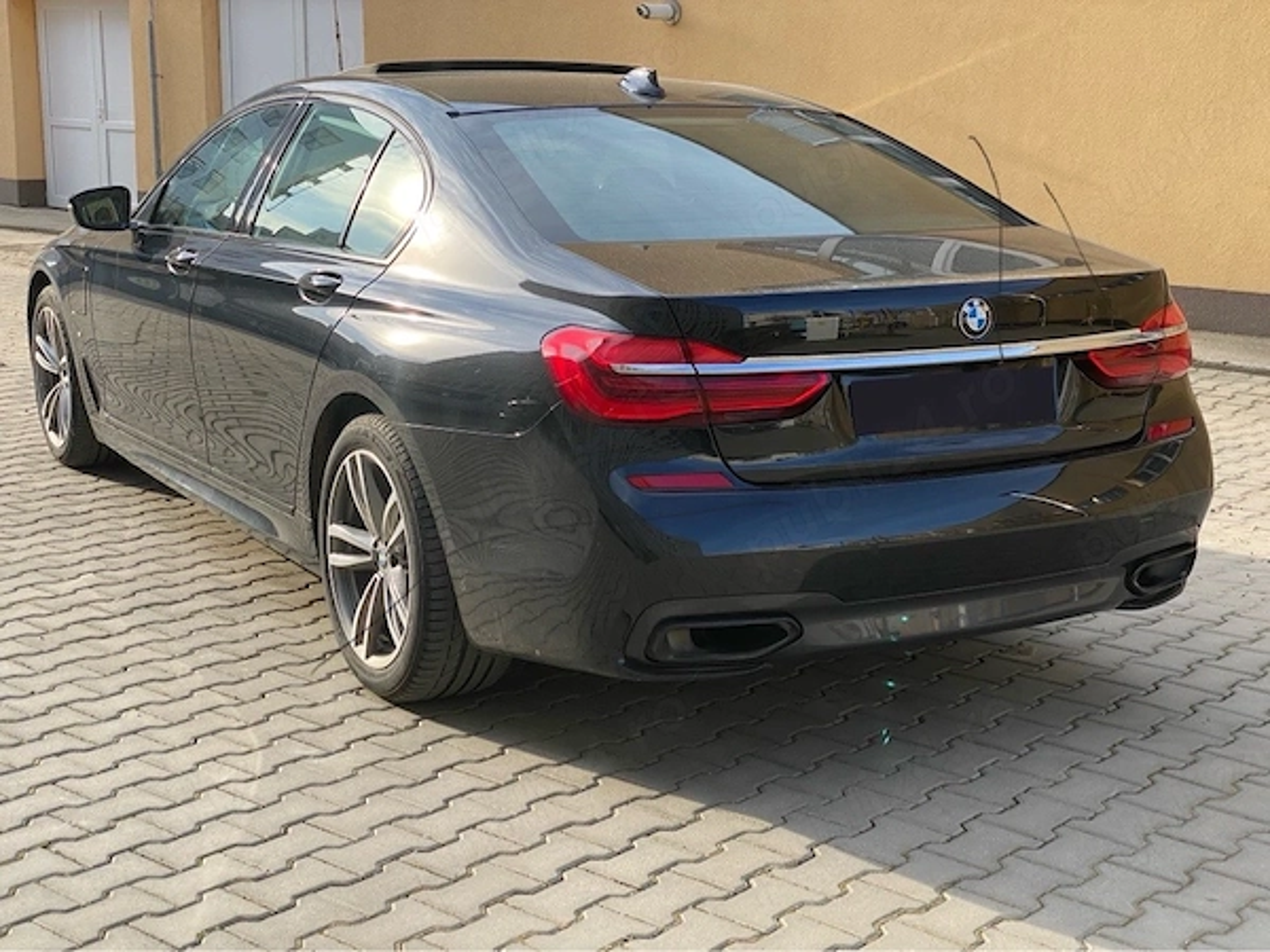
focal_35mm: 52
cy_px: 476
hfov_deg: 36.8
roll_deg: -1.4
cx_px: 635
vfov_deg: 28.0
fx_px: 1908
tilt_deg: -11.7
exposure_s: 1/403
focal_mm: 6
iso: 20
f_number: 2
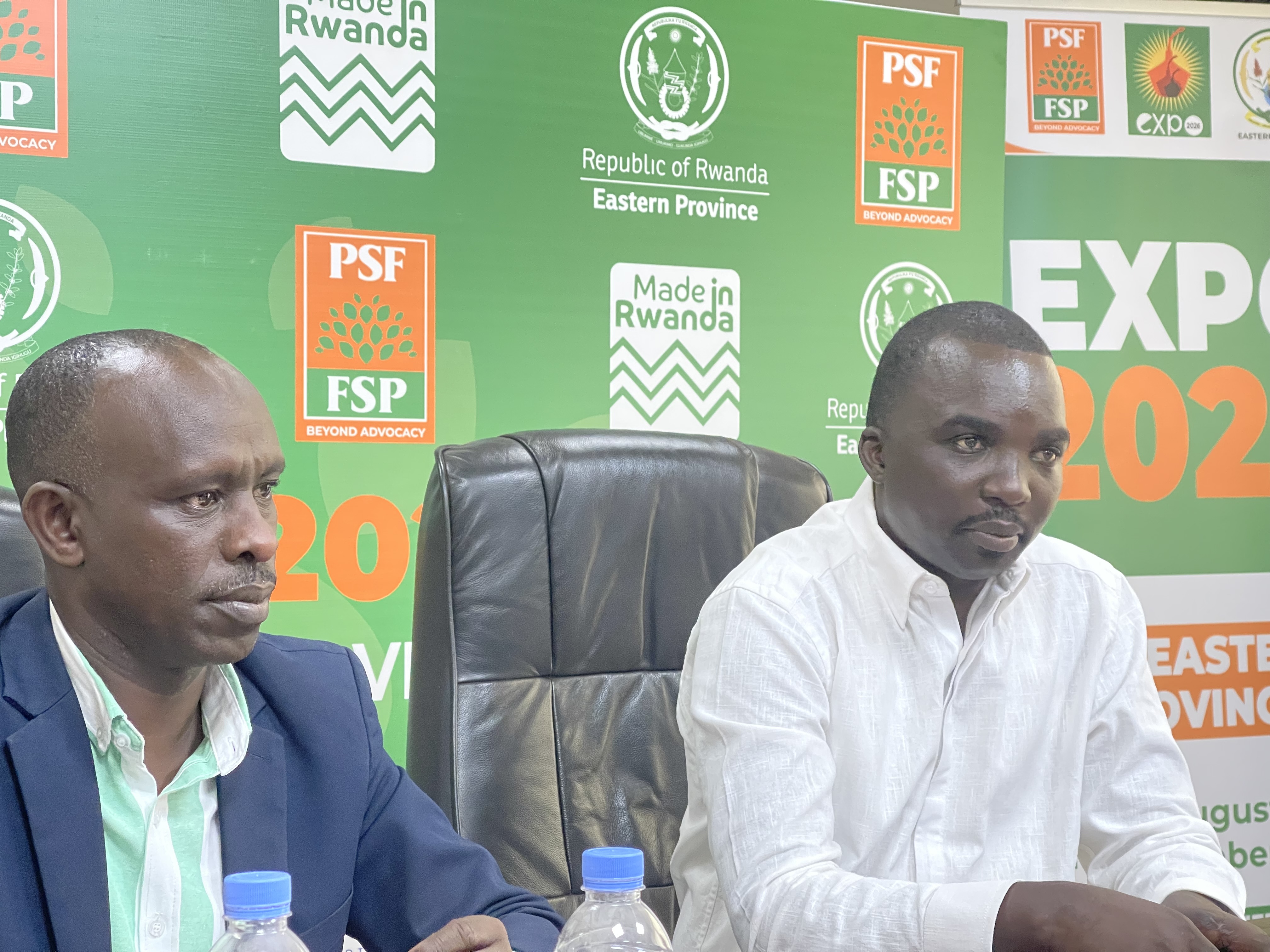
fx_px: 2348
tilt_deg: +0.9
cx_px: 635
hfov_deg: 30.3
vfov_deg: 22.9
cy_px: 476
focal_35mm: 64
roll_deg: +0.1
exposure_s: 1/60
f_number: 2.2
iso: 320
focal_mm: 7.5
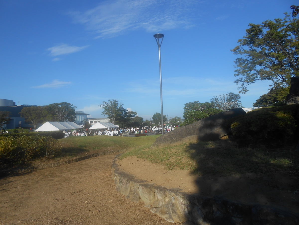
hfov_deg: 67.3
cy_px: 112
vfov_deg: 53.1
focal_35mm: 26
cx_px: 150
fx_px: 225
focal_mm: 4.6
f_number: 3.5
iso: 80
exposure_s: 1/1000
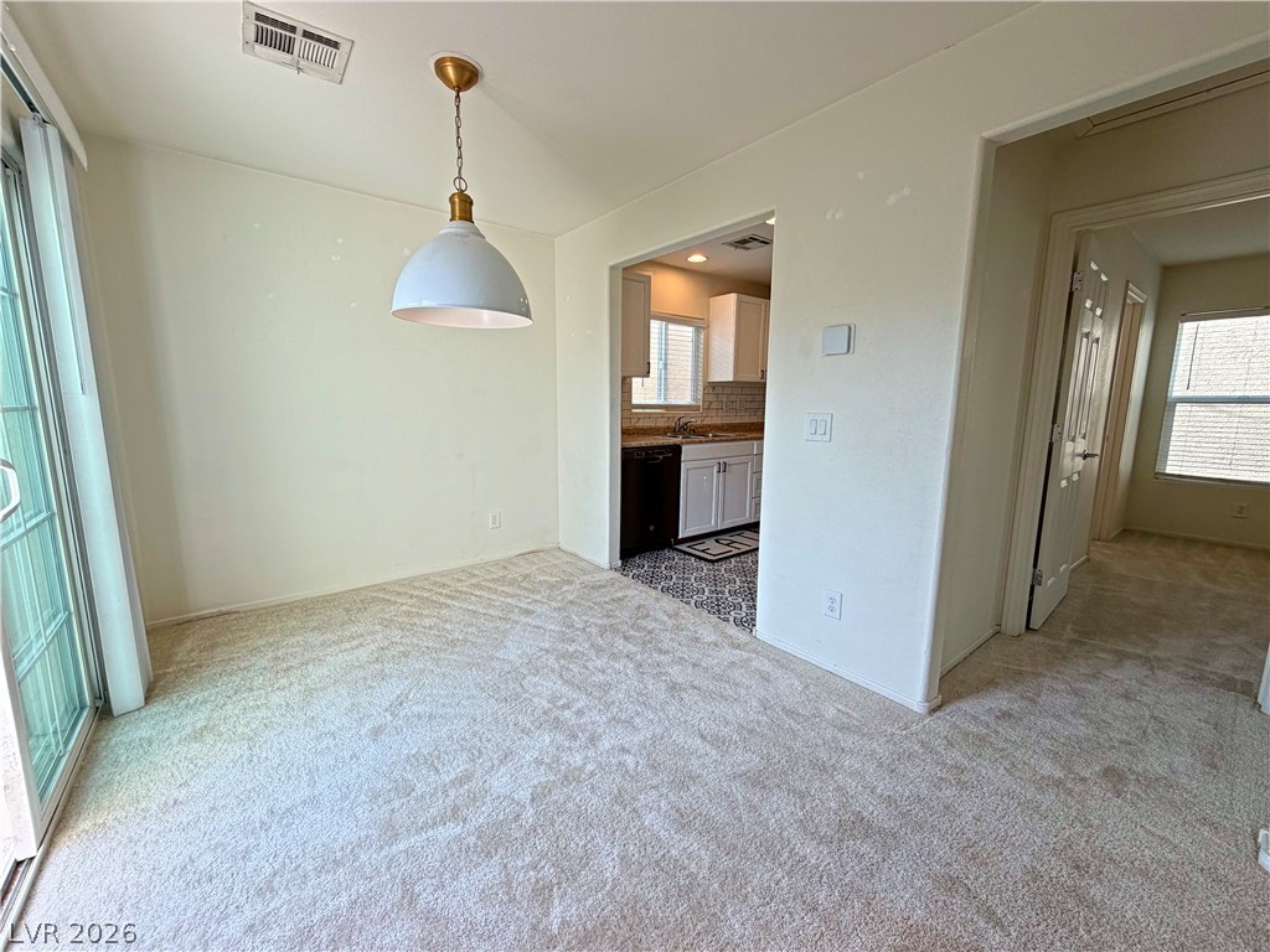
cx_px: 635
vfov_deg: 85.7
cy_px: 476
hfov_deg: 102.1
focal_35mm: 14
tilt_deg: -9.1
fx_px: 514
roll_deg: +0.2
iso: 50
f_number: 2.2
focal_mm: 2.22
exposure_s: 1/120
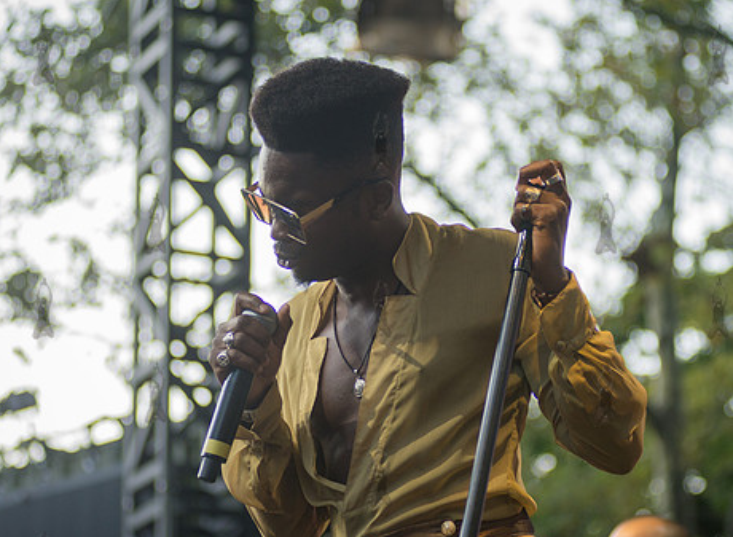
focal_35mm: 124
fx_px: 2604
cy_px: 322
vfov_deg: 11.8
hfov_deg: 16.0
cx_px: 408
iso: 640
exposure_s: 1/500
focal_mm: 80
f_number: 3.2
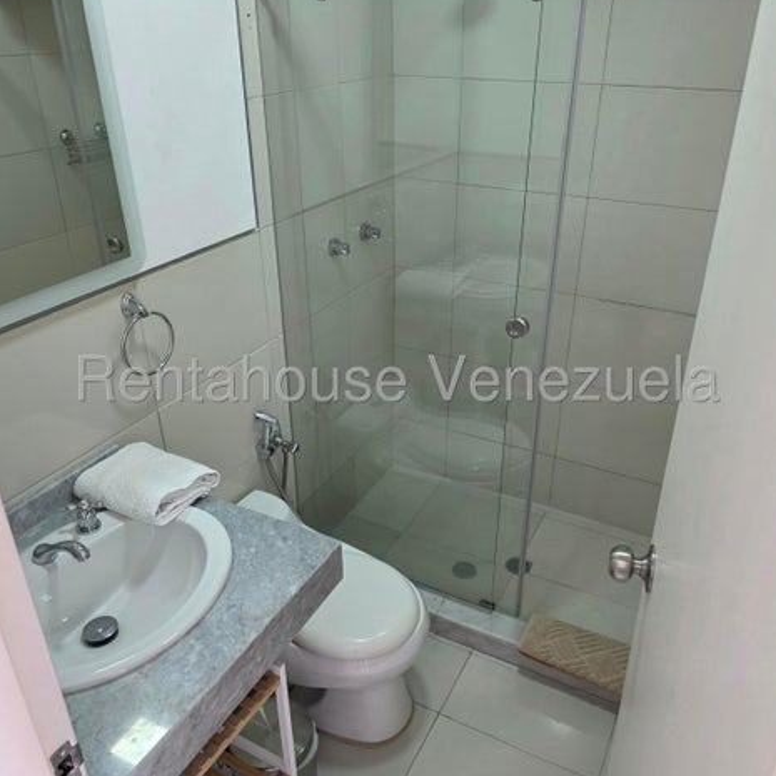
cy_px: 379
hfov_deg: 57.3
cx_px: 399
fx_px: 710
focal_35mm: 28
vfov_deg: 57.3
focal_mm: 6.3
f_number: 1.7
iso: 200
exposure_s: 1/180
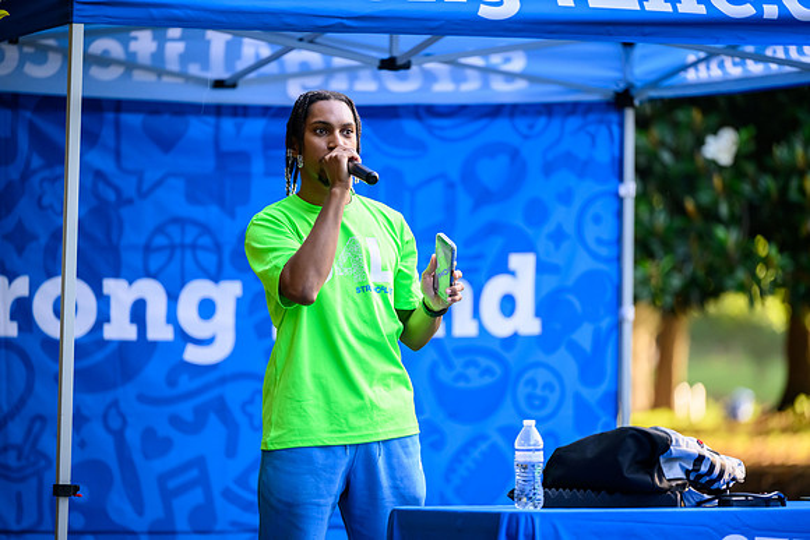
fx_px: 4501
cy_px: 270
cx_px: 405
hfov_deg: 10.3
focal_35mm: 200
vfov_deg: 6.9
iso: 900
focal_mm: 200
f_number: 2.8
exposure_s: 1/800
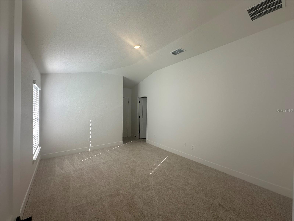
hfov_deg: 102.1
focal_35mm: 14
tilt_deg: -0.8
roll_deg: -1.1
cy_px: 110
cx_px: 147
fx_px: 119
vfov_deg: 85.7
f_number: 2.2
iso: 40
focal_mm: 2.22
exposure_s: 1/108
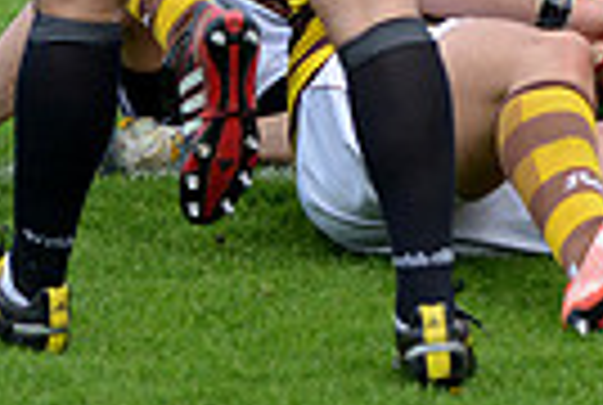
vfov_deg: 3.3
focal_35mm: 410
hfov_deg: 5.0
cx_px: 819
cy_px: -452
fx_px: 6883
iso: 320
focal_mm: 95
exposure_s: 1/640
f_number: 2.8
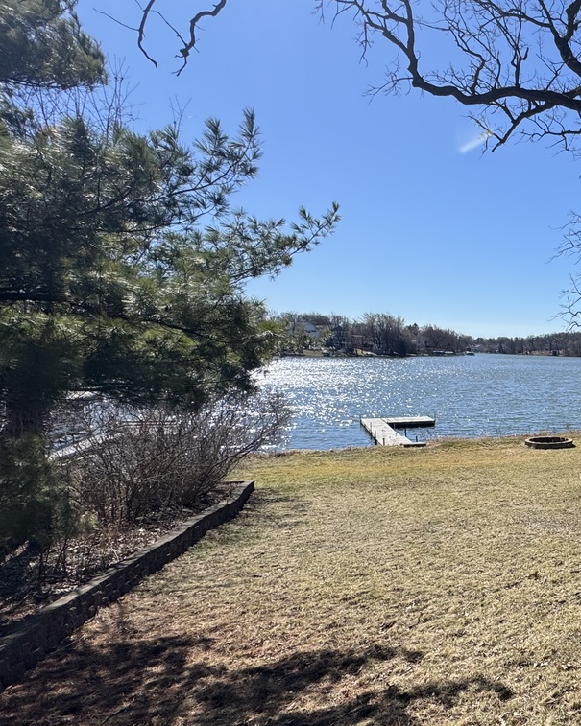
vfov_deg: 65.9
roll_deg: -1.6
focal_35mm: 26
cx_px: 632
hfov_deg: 43.3
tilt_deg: -5.7
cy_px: 404
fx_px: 559
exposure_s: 1/2208
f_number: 2.2
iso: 50
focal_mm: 2.22
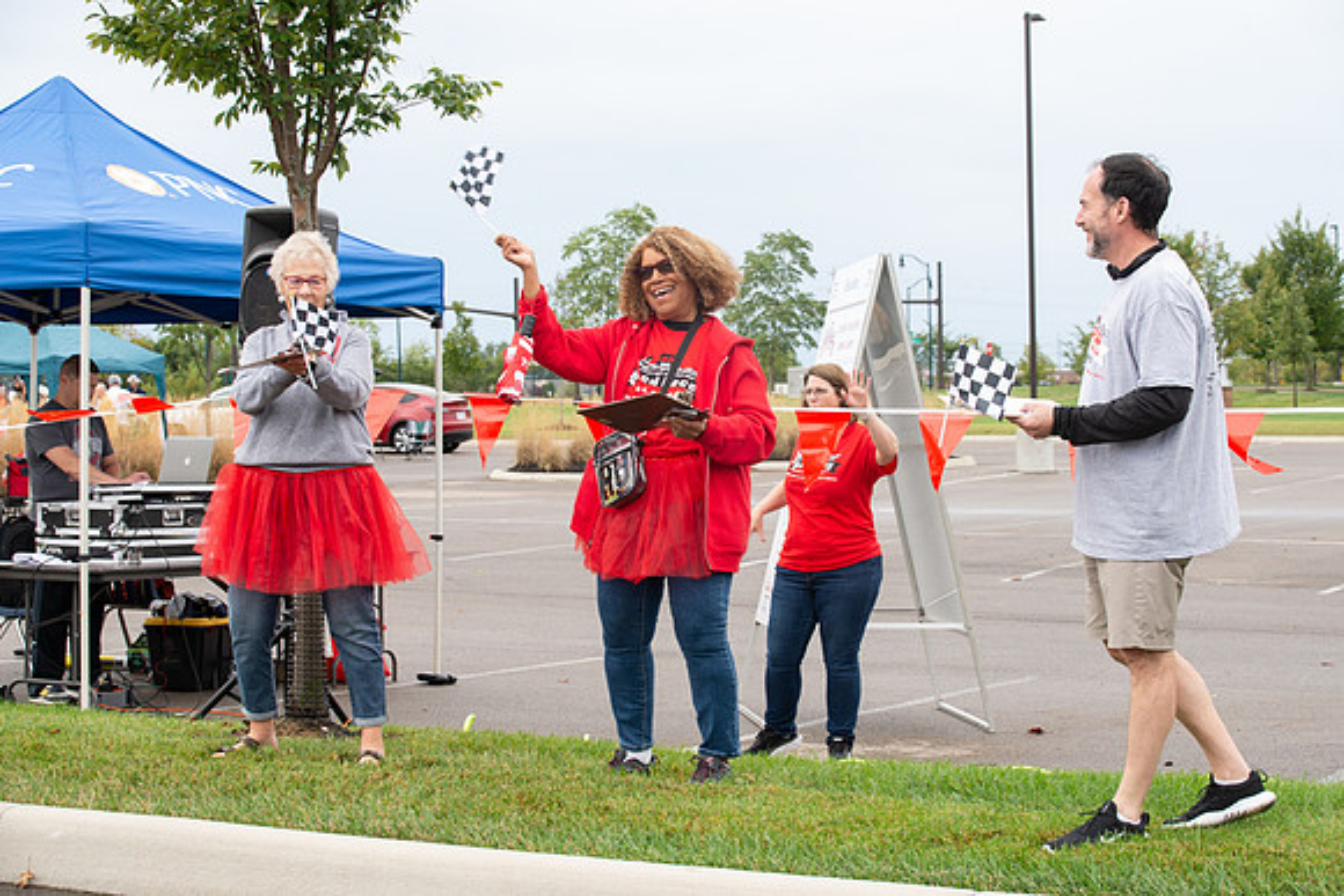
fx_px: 2614
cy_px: 448
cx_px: 672
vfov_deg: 19.5
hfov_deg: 28.8
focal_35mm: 70
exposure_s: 1/200
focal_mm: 70
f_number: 8
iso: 640
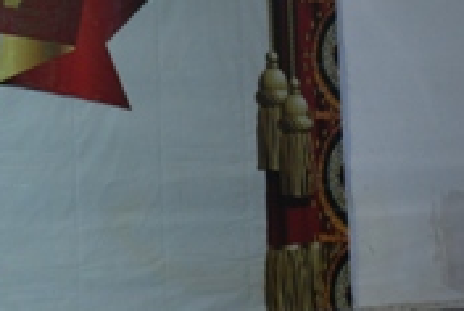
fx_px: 1756
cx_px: -282
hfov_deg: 13.9
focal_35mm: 136
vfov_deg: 10.1
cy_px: 58
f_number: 4
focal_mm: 27
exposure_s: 1/125
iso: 800
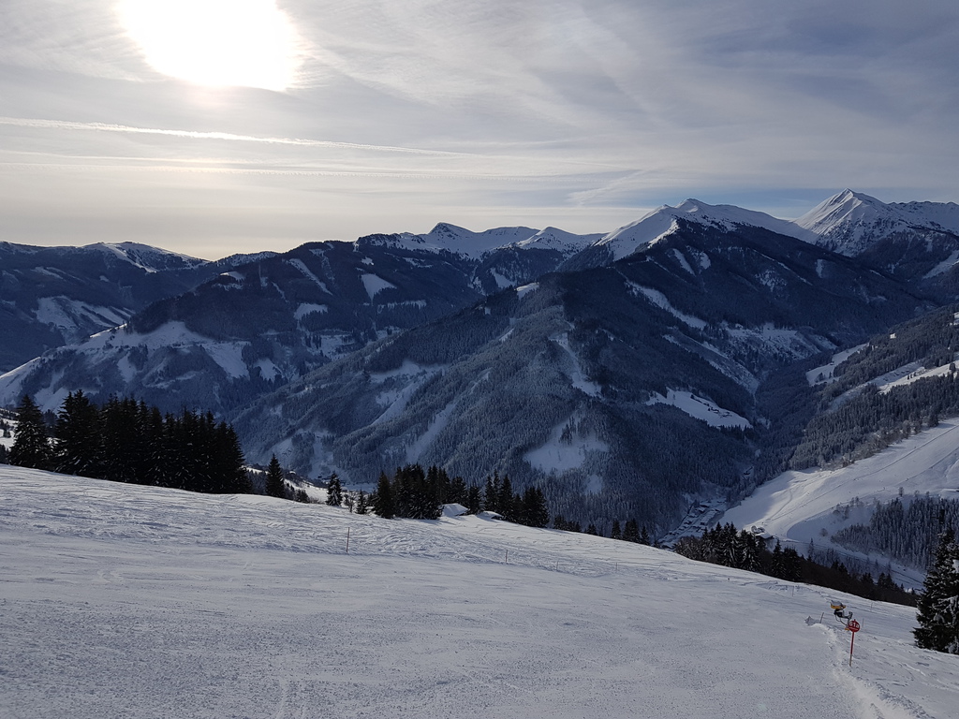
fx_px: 720
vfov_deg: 53.1
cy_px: 360
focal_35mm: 26
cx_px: 480
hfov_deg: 67.3
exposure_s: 1/8736
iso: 50
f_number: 1.7
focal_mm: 4.2
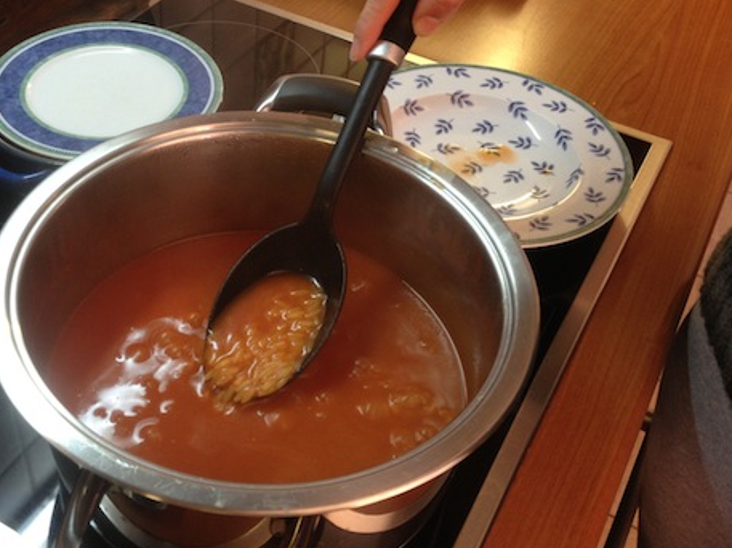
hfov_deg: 41.0
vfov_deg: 31.5
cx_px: 287
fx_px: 972
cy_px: 247
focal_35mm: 46
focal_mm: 4.28
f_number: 2.4
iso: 100
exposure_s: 1/20
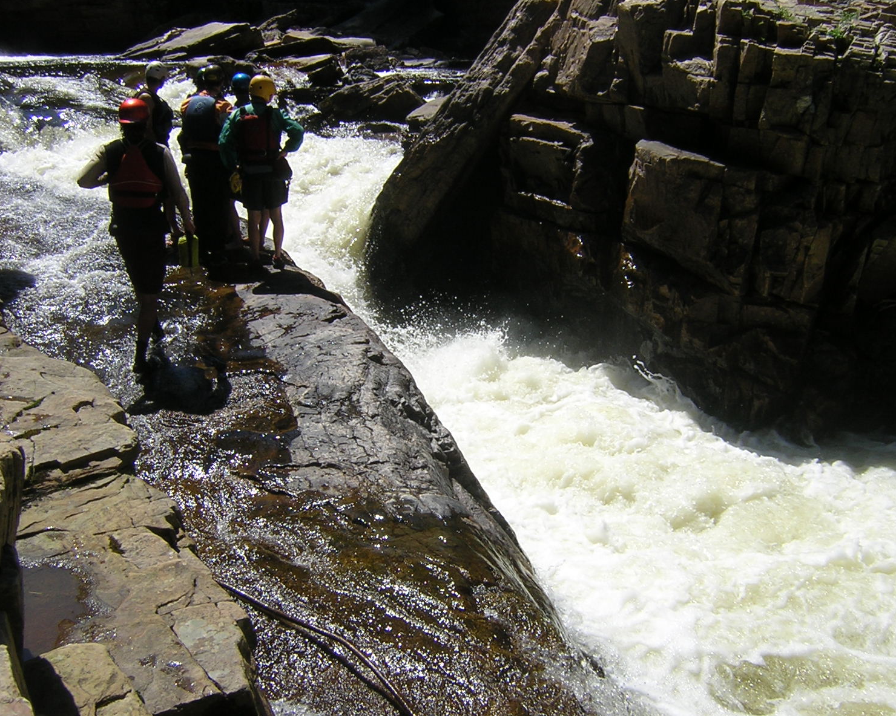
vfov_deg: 39.2
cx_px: 472
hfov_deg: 47.9
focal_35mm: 38
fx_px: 1008
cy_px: 356
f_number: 5.2
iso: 100
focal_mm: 4.7
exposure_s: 1/543
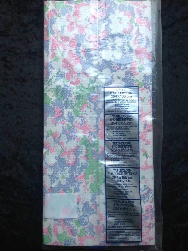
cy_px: 126
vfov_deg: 52.7
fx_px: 254
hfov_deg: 40.6
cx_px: 94
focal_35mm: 35
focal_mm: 4.28
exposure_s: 1/15
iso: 64
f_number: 2.4
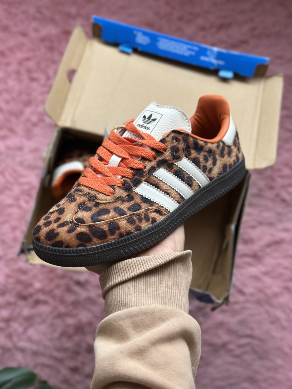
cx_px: 146
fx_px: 540
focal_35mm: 48
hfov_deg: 30.3
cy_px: 194
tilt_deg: -79.0
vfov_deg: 39.7
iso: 80
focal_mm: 6.86
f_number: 1.78
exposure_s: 1/286
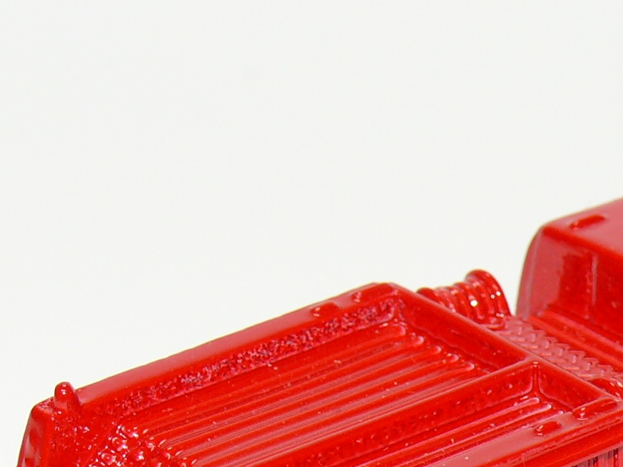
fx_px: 4031
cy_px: 460
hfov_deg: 8.8
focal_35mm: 224
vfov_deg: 6.6
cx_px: 511
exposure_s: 1/30
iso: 100
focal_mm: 13.6
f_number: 4
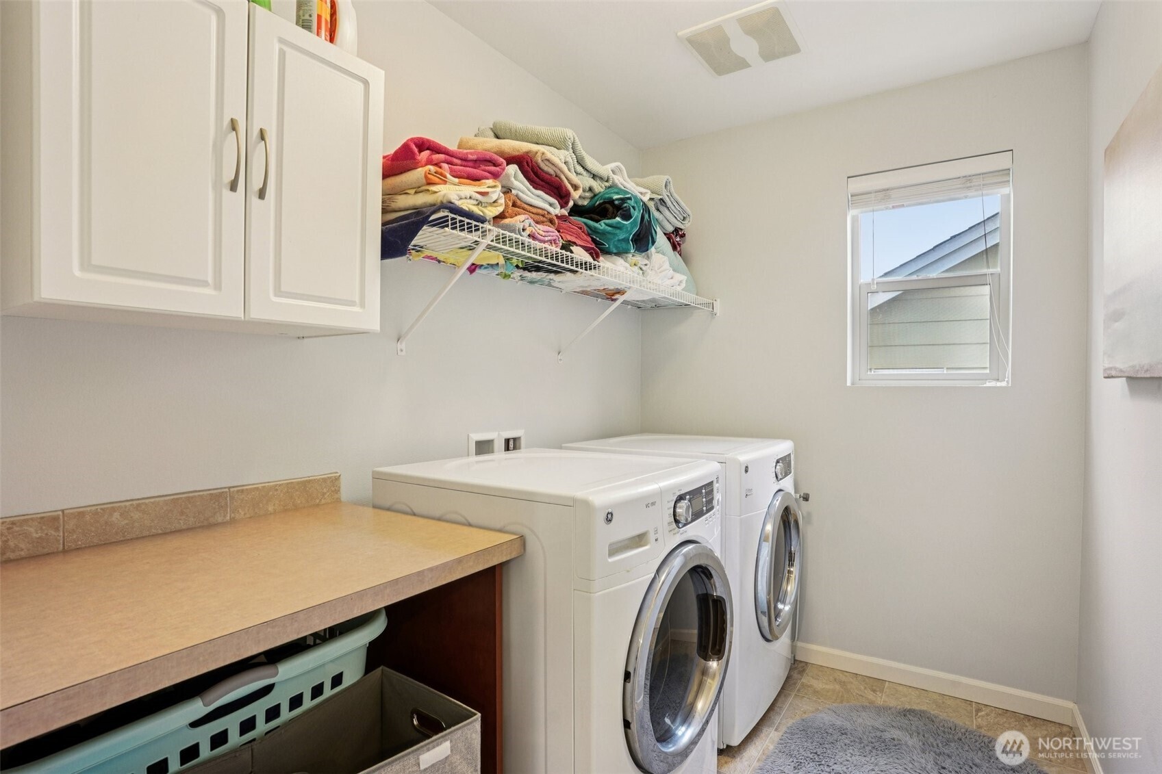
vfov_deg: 70.4
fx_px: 549
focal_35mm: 17
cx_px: 581
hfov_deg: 93.3
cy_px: 387
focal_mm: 17
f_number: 8
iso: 400
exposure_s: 1/3.33
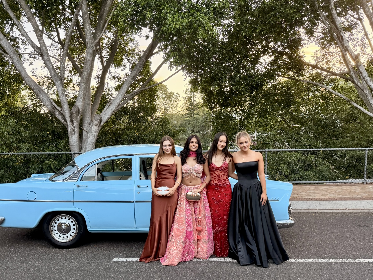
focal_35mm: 29
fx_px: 312
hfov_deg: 61.4
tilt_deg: -8.4
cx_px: 159
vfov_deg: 48.0
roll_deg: +0.1
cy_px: 167
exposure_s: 1/152
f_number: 1.78
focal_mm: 6.76
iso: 200
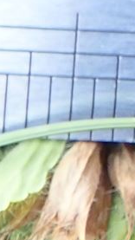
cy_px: -400
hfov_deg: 4.4
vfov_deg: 8.2
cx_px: 710
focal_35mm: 236
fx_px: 1500
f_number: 2.3
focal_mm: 5.5
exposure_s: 1/60
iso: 125
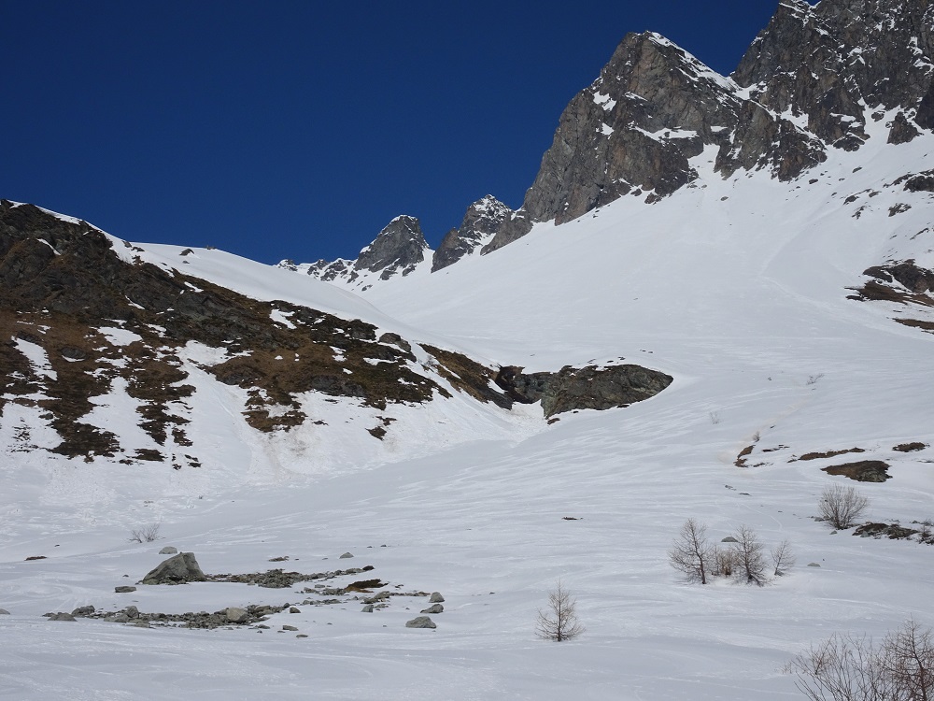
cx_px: 467
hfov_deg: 28.6
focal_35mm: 68
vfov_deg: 21.6
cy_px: 350
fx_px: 1835
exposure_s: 1/2000
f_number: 5
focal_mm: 11.66
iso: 80
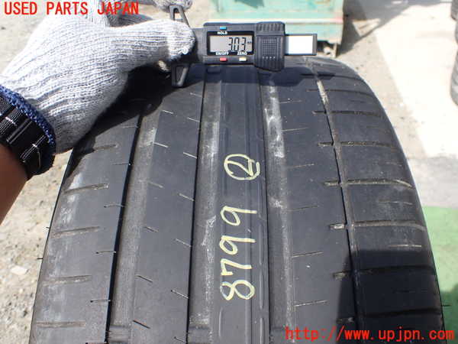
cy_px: 172
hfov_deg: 60.0
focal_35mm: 30
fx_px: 397
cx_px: 229
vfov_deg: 46.8
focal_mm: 5.4
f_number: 3.2
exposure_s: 1/500
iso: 100
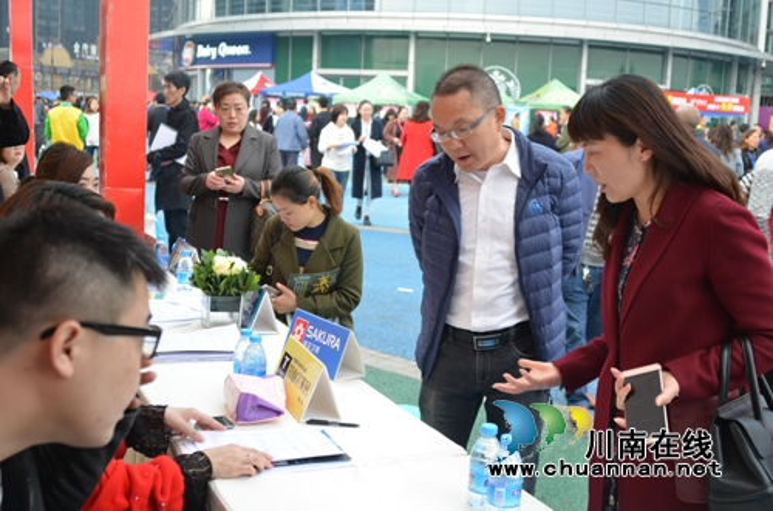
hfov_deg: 46.5
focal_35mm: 42
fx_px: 900
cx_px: 386
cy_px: 256
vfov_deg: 31.7
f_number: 4
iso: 100
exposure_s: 1/60
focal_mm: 28
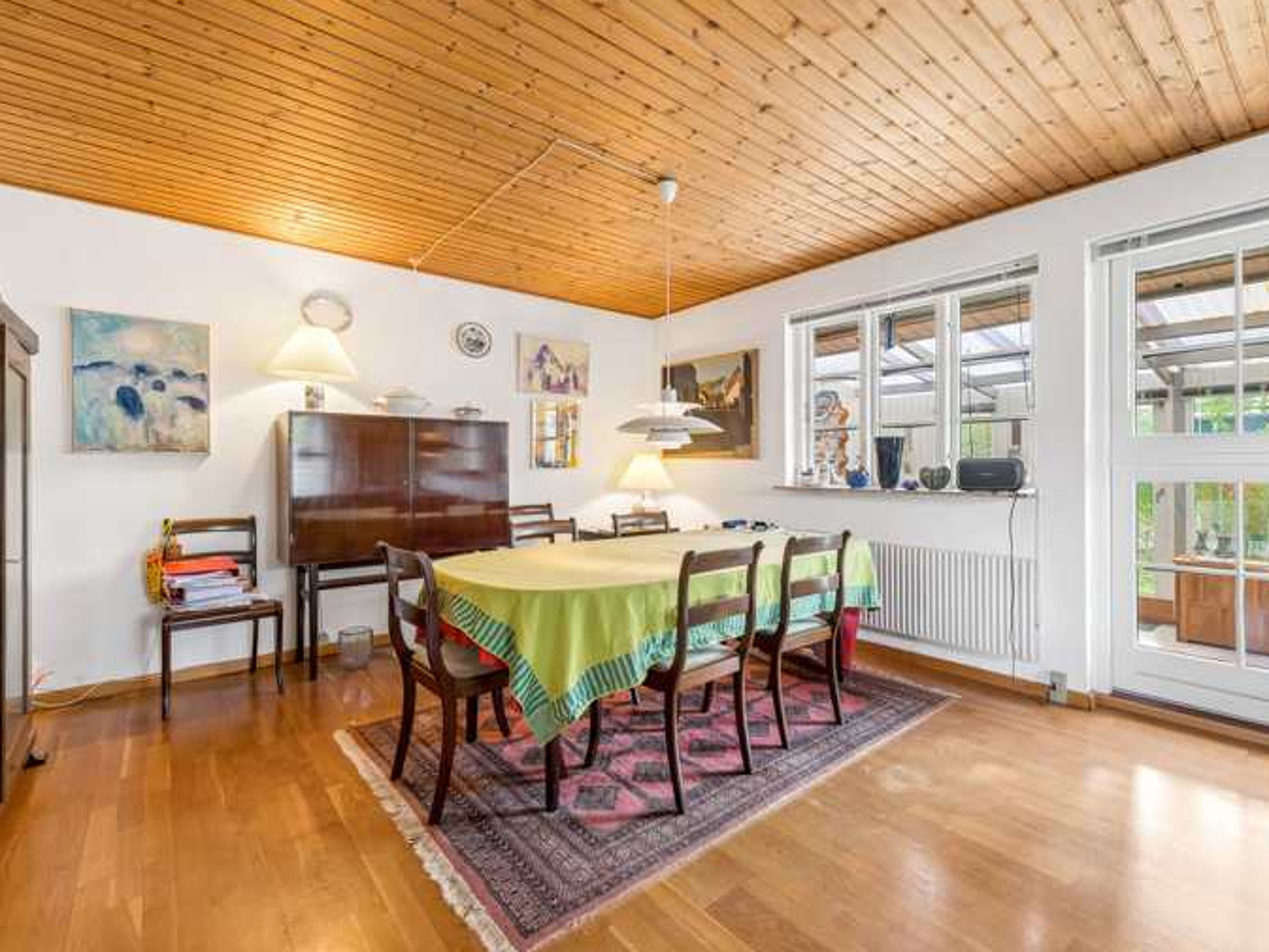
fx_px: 587
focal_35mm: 16
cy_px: 463
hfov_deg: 94.4
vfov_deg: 78.1
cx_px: 660
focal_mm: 14
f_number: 9
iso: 320
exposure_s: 1/8
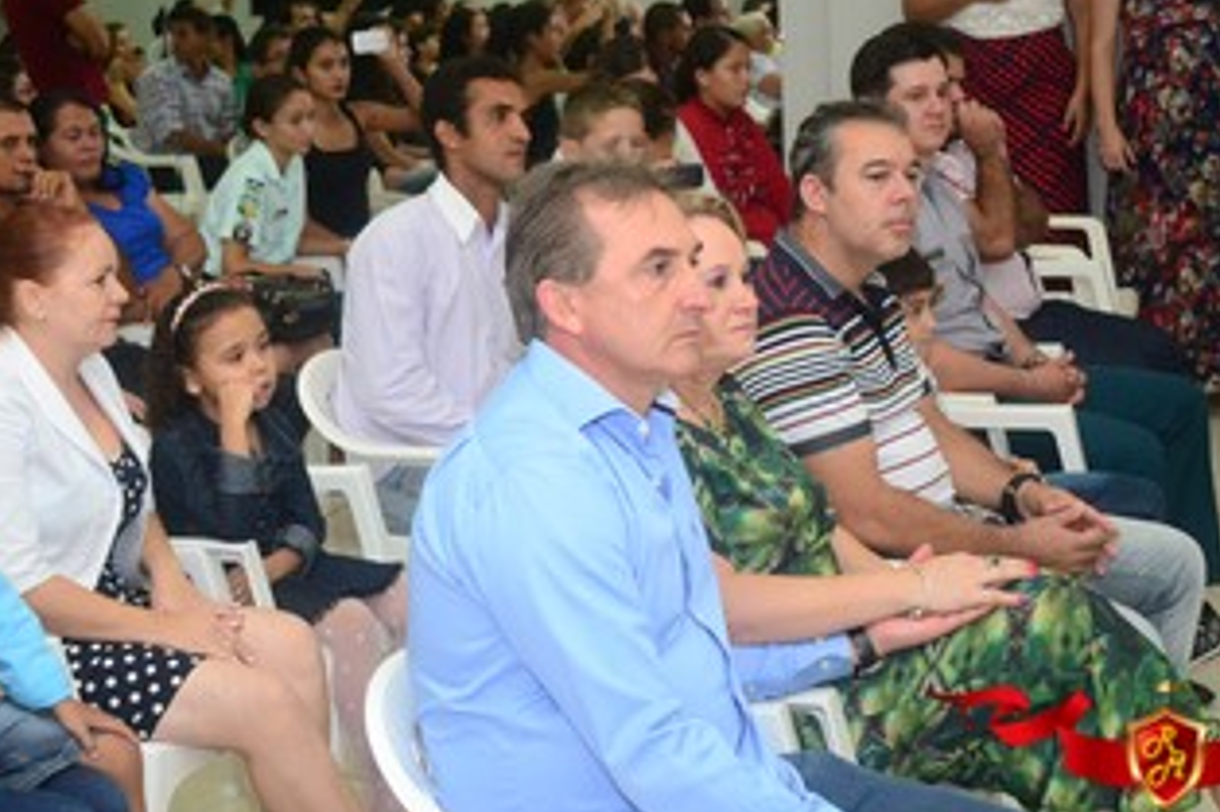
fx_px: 2260
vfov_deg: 20.4
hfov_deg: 30.2
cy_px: 350
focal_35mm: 67
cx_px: 583
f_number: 4
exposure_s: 1/60
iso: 1600
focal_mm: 31
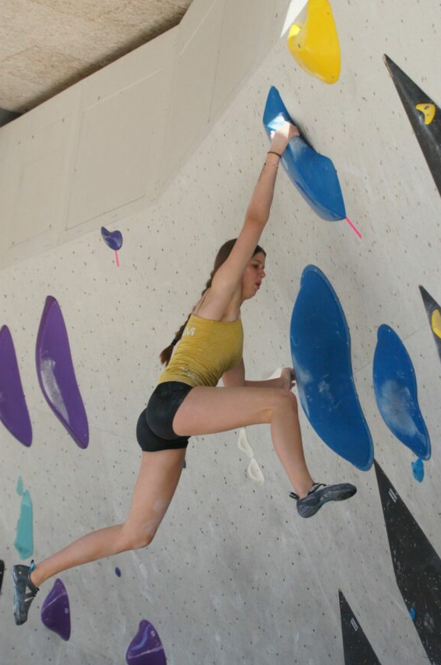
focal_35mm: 123
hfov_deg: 11.1
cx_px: 254
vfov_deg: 16.7
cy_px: 336
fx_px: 2267
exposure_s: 1/2000
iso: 640
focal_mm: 70
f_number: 4
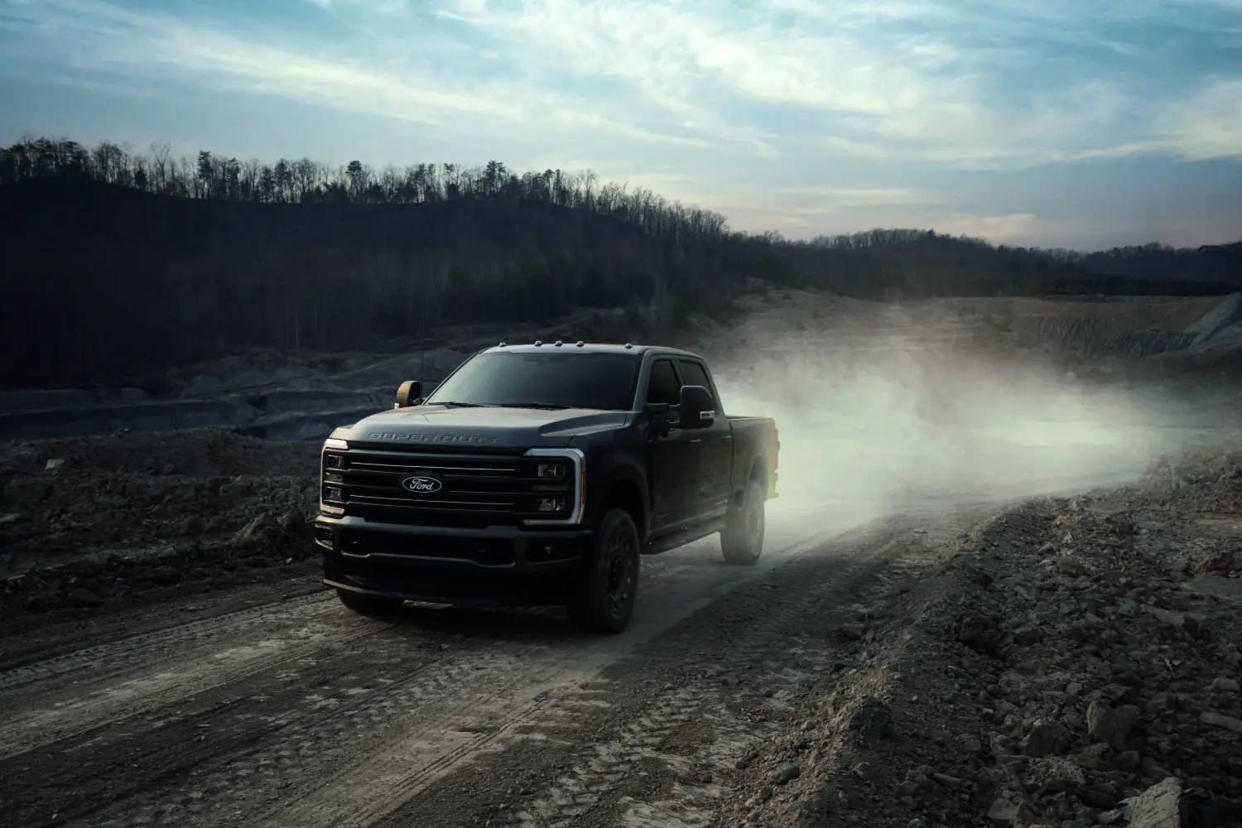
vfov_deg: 37.9
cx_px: 621
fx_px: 1207
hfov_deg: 54.4
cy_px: 414
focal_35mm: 35
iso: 100
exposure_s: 1/125
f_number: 4.5
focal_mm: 35
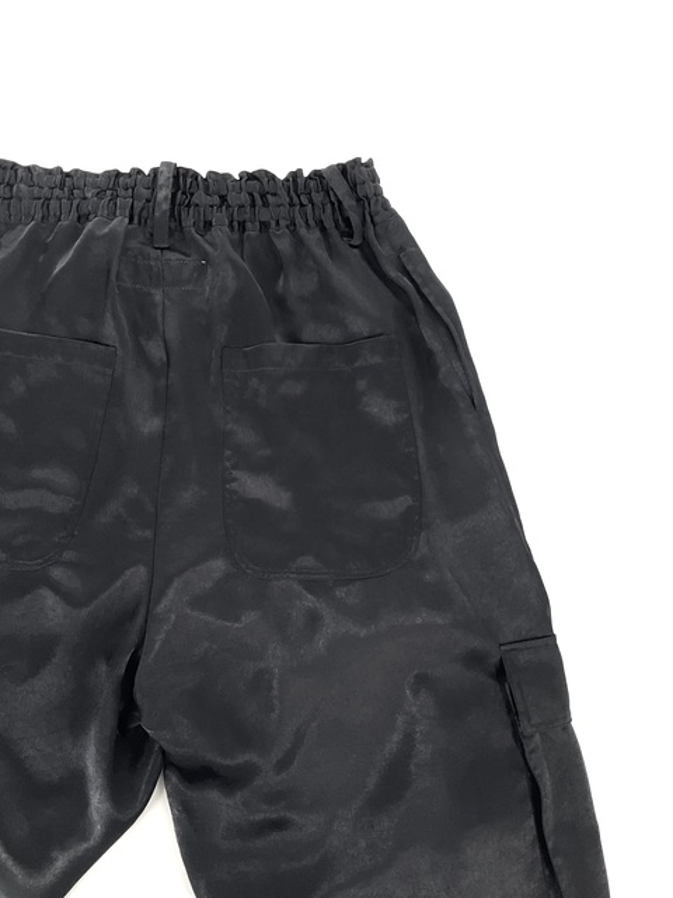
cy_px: 449
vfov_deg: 61.7
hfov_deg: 48.2
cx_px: 336
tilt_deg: -85.7
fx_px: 752
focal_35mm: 29
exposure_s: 1/123
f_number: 1.8
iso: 16
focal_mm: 3
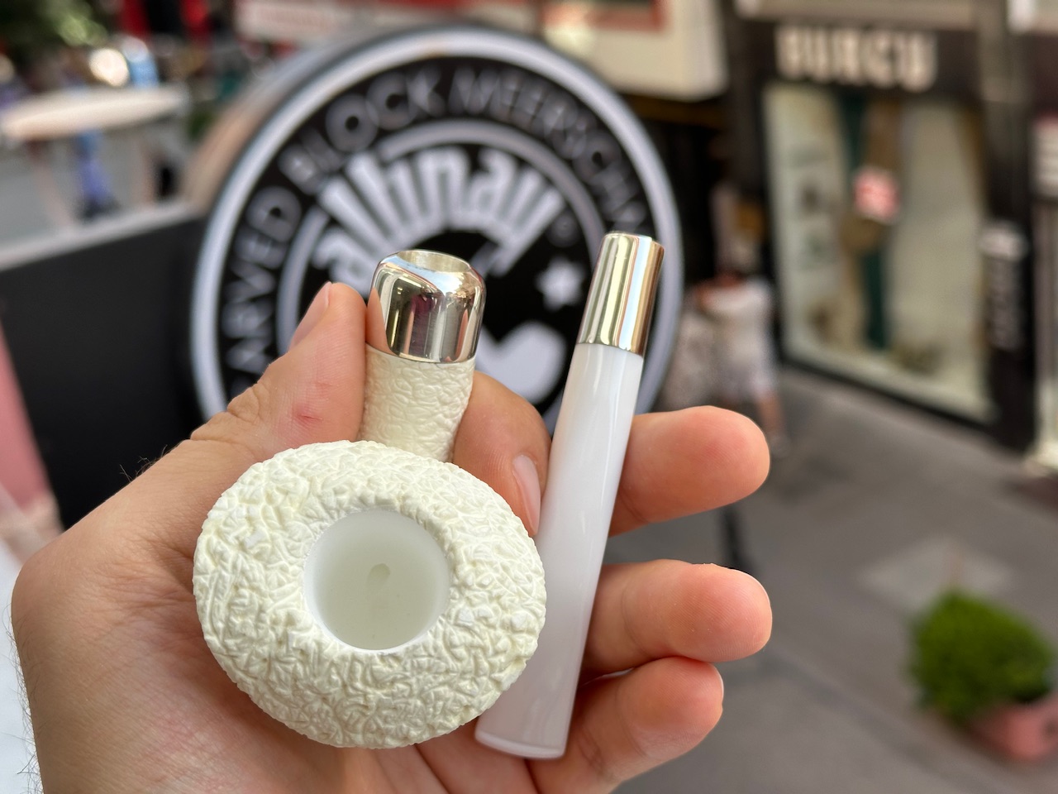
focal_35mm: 48
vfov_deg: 30.3
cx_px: 529
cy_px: 397
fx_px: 1467
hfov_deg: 39.7
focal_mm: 6.86
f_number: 1.78
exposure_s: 1/880
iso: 64
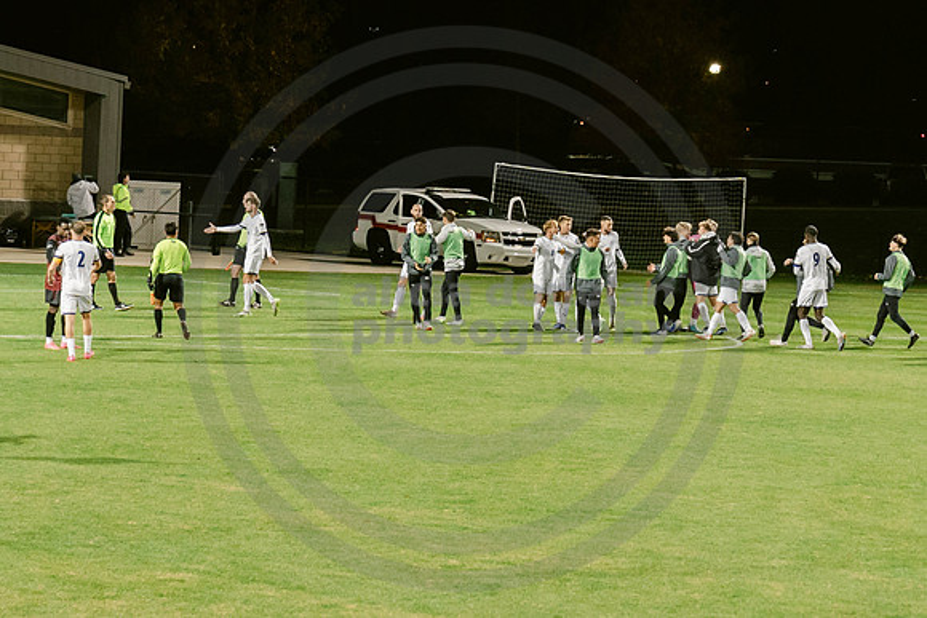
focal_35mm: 170
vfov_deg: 8.1
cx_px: 619
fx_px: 4376
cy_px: 295
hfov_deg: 12.1
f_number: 4
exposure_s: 1/160
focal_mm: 70
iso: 2000
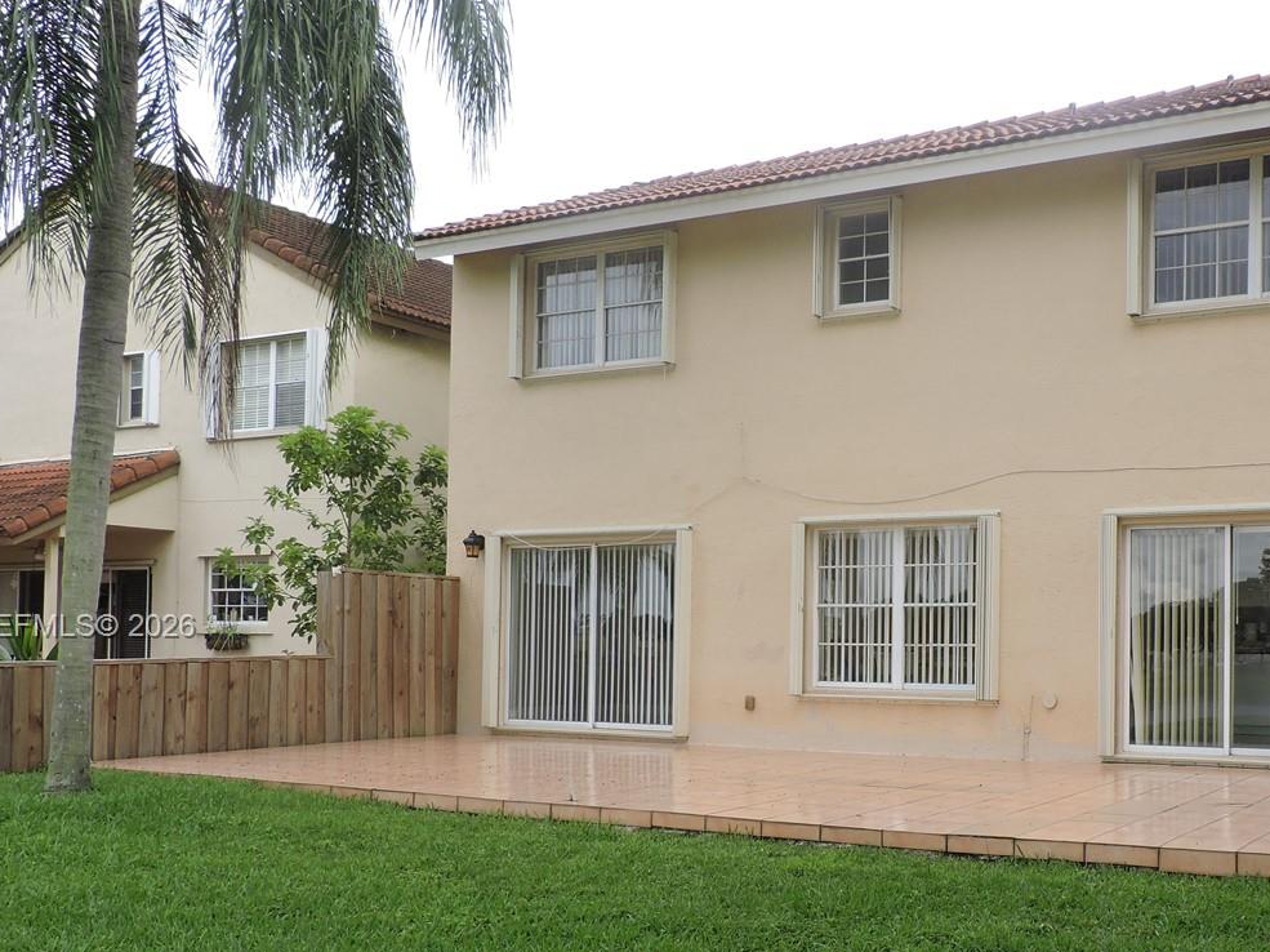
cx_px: 825
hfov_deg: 47.3
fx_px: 1430
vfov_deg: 36.5
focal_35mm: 39
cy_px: 628
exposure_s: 1/320
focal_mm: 4.3
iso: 100
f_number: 3
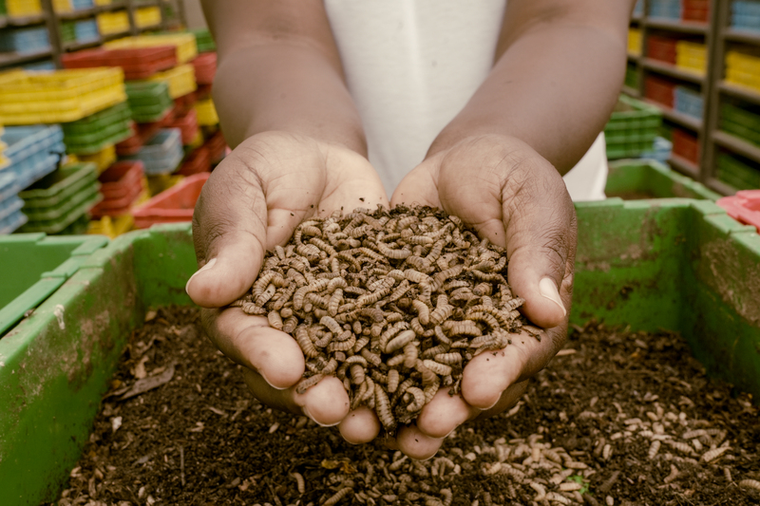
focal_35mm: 37
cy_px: 253
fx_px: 781
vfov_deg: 35.9
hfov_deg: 51.9
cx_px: 380
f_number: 11
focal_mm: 37
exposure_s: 1/80
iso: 1600
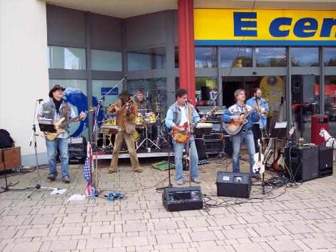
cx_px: 168
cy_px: 126
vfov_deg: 36.8
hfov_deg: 47.9
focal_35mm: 39
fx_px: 379
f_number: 3.4
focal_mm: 8
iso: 100
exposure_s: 1/180
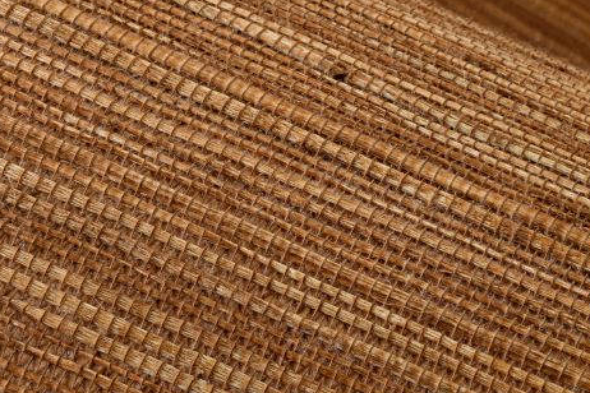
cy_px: 349
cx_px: 341
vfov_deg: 11.6
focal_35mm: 117
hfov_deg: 17.5
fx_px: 1917
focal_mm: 36
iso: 100
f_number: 18
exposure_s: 1/160
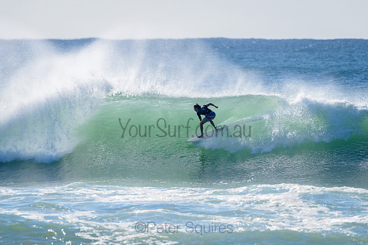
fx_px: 5220
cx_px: 186
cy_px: 123
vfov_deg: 2.7
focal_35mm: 511
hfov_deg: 4.0
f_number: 5.6
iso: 200
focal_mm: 500
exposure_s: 1/2000
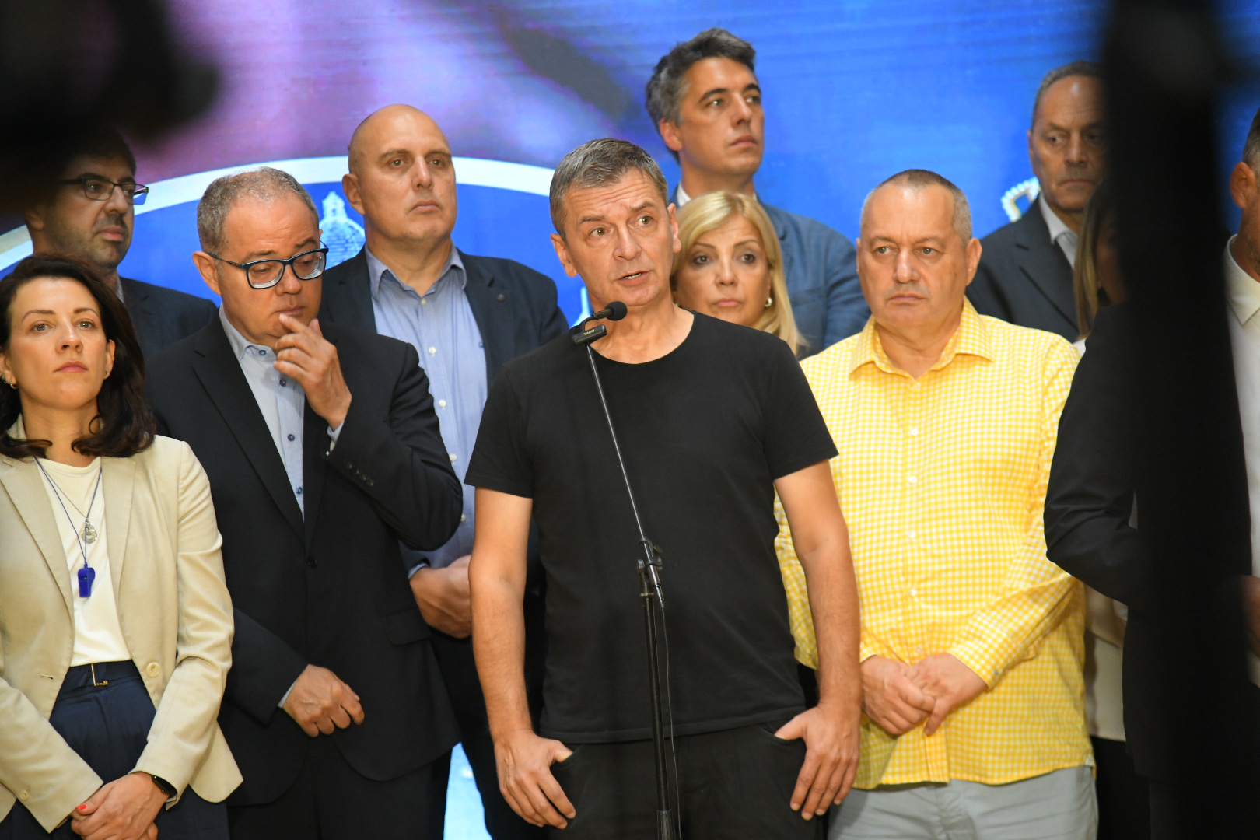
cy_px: 420
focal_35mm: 120
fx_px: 4200
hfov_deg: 17.1
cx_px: 630
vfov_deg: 11.4
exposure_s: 1/200
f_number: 4
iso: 3200
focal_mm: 120
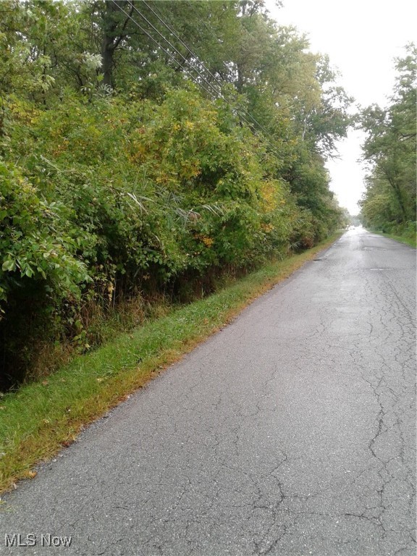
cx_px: 208
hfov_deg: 42.9
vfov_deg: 55.4
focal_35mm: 33
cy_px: 278
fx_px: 530
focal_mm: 3.3
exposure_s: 1/50
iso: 50
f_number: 2.2
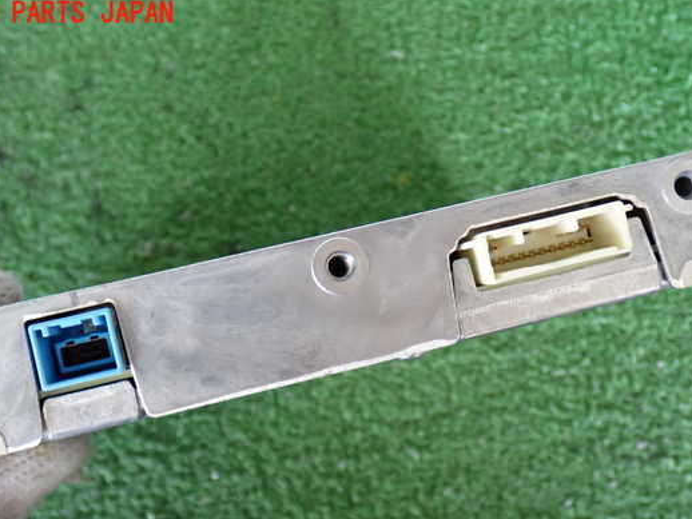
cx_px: 331
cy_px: 298
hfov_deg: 42.9
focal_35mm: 44
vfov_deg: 32.8
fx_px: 880
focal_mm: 6.83
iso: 320
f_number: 2.7
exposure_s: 1/40
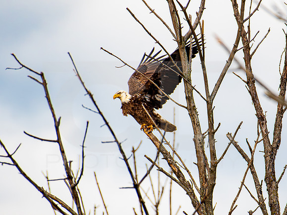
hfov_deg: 1.7
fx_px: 9936
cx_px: 206
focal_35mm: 1198
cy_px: 122
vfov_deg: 1.2
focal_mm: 500
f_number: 5.6
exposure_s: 1/1600
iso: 800
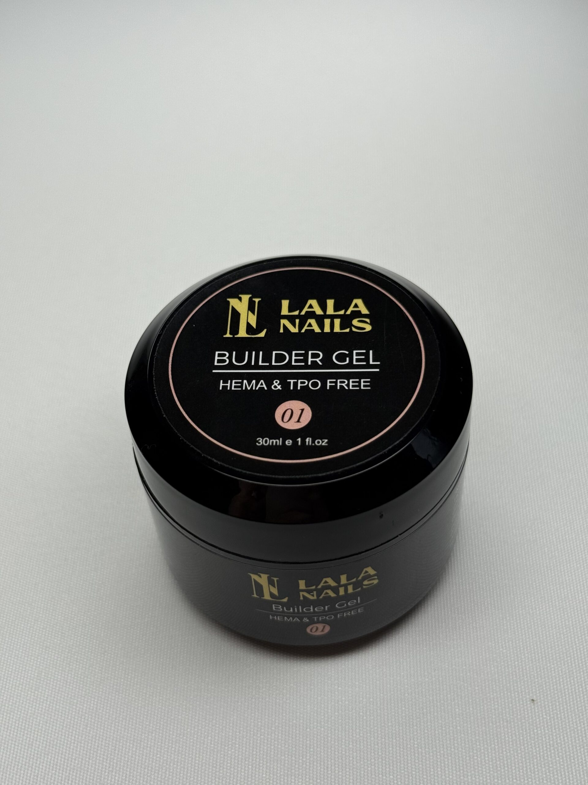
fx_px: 1087
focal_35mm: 48
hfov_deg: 30.3
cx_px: 294
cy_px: 392
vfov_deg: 39.7
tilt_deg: -50.9
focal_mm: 6.76
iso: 64
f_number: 1.78
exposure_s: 1/1222
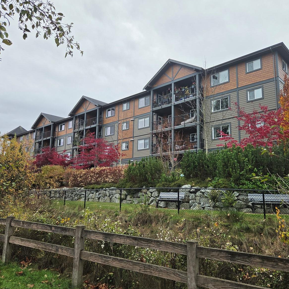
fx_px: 264
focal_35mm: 28
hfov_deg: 57.2
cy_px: 145
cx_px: 155
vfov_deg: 57.3
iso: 80
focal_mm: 5.4
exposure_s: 1/2657
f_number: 1.8
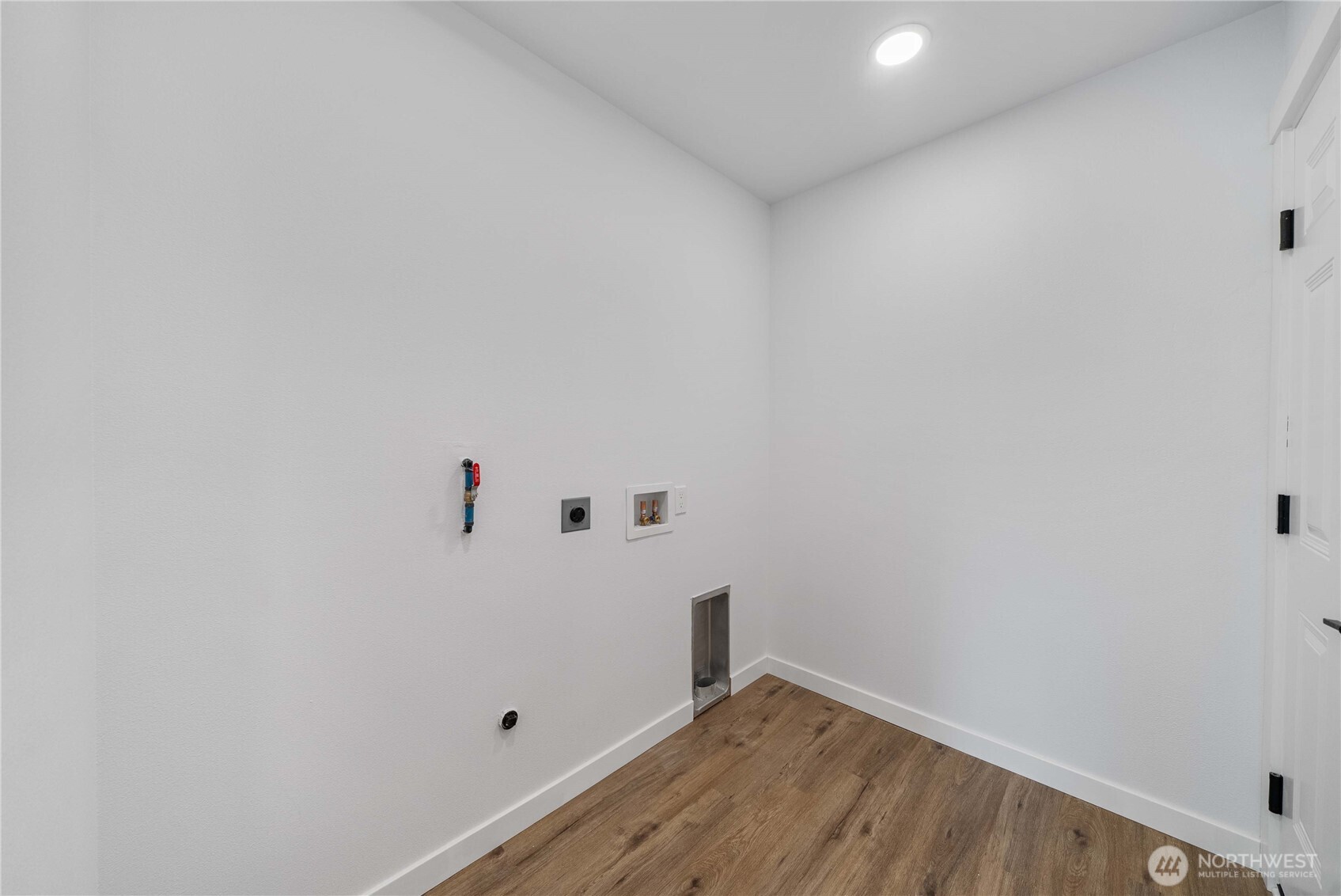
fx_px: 447
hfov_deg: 112.6
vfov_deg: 90.1
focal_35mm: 12
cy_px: 448
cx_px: 670
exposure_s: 1/30
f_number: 7.1
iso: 500
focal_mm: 12
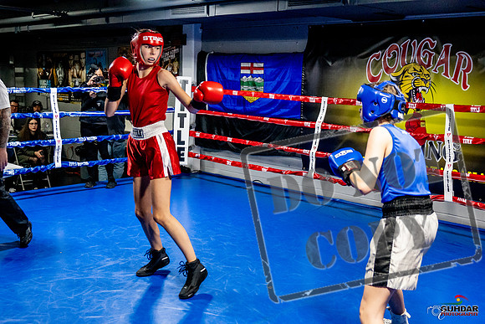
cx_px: 242
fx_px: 539
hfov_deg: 48.4
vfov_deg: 33.4
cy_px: 162
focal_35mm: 40
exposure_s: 1/800
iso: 5000
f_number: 2.8
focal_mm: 27
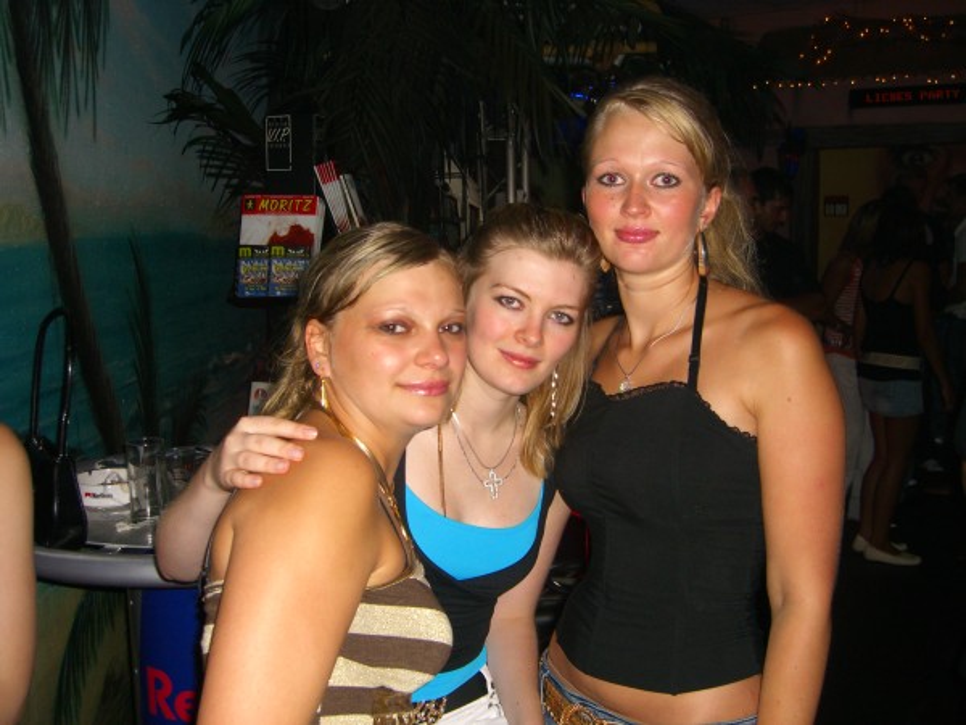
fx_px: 1060
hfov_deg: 49.0
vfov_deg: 37.7
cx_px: 483
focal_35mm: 38
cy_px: 362
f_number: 2.8
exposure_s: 1/60
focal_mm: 7.9
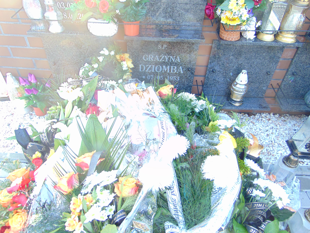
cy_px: 116
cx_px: 155
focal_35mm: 25
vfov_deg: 54.9
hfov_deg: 69.4
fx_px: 224
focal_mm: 4.5
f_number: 3
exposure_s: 1/30
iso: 80
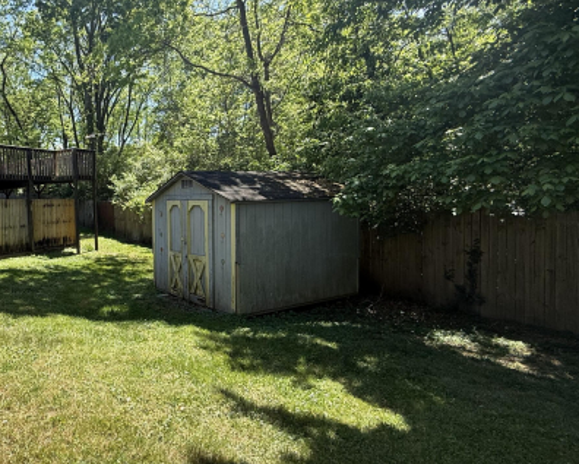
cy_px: 222
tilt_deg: -2.2
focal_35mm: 23
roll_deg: +1.7
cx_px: 102
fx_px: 394
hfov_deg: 64.9
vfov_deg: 60.9
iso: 50
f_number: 2.2
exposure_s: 1/506
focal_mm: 2.22
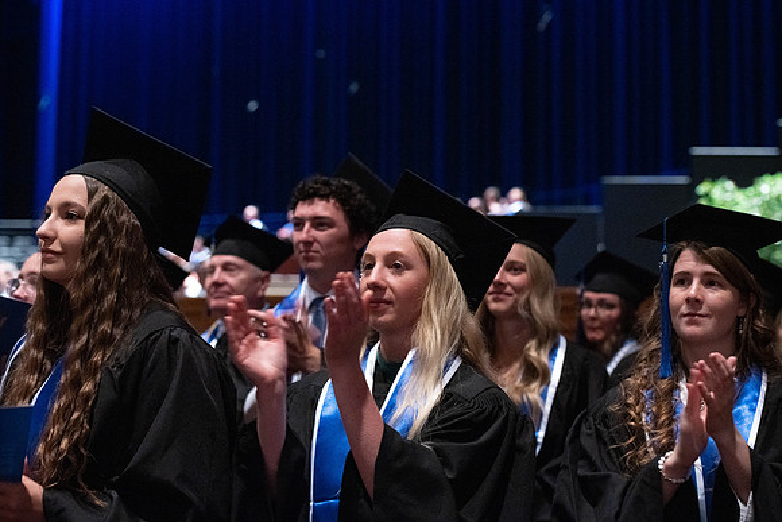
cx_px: 389
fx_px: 1530
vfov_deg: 19.4
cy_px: 260
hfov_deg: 28.7
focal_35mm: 70
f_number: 3.5
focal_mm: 70
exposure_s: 1/100
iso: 5000
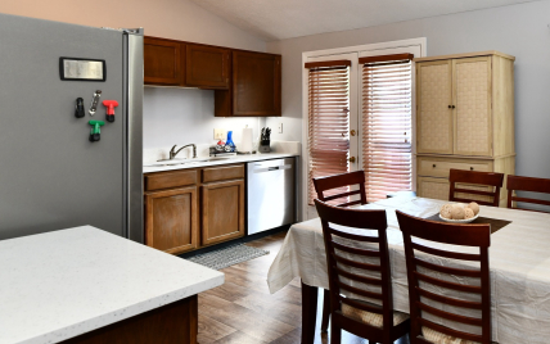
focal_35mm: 25
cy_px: 125
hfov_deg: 64.2
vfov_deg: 48.8
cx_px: 461
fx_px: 375
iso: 640
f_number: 6.3
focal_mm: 14
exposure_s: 1/60
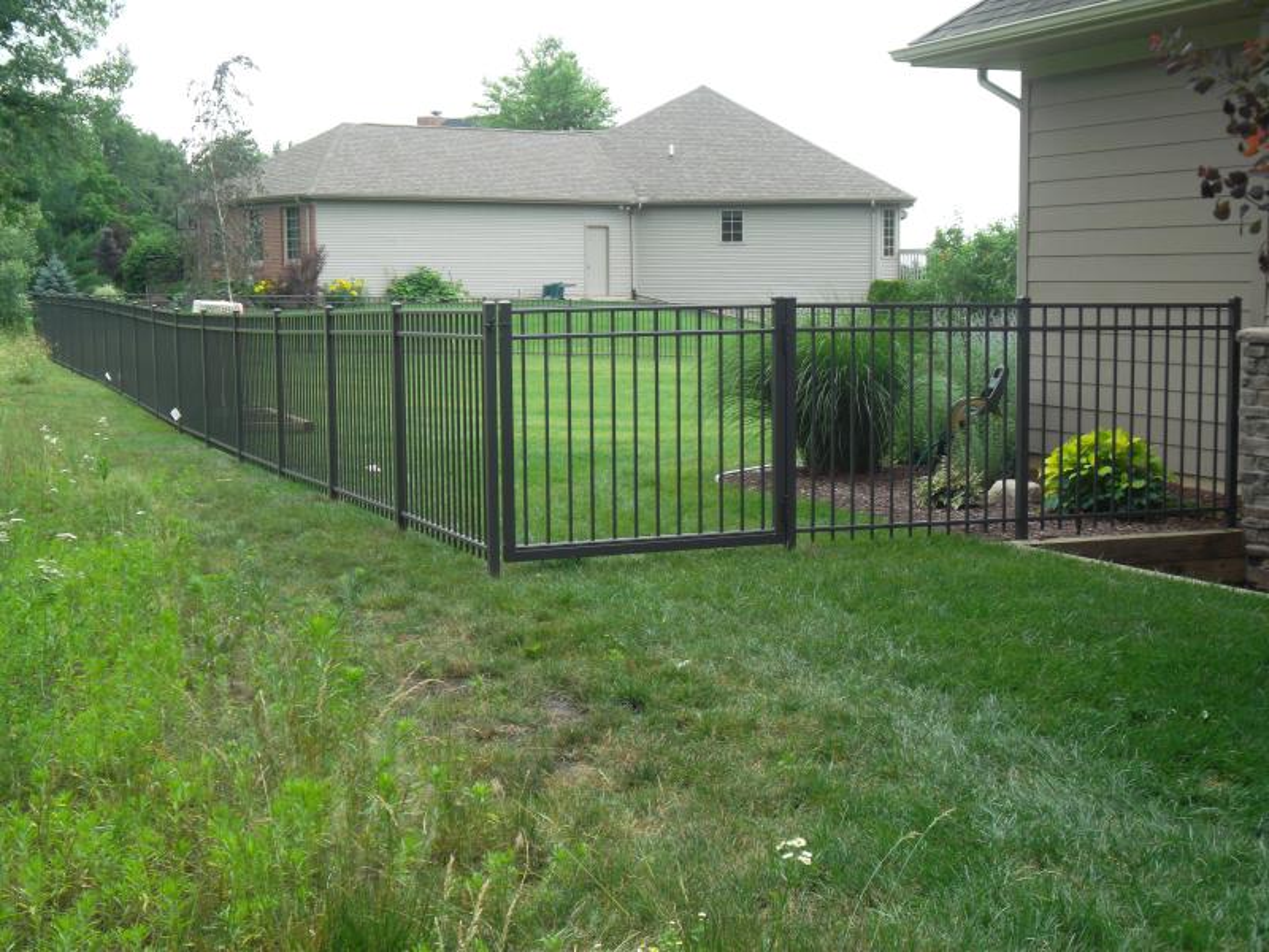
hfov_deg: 36.8
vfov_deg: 28.0
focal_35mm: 52
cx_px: 634
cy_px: 476
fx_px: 1906
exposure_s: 1/90
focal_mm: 9.3
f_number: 5
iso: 80
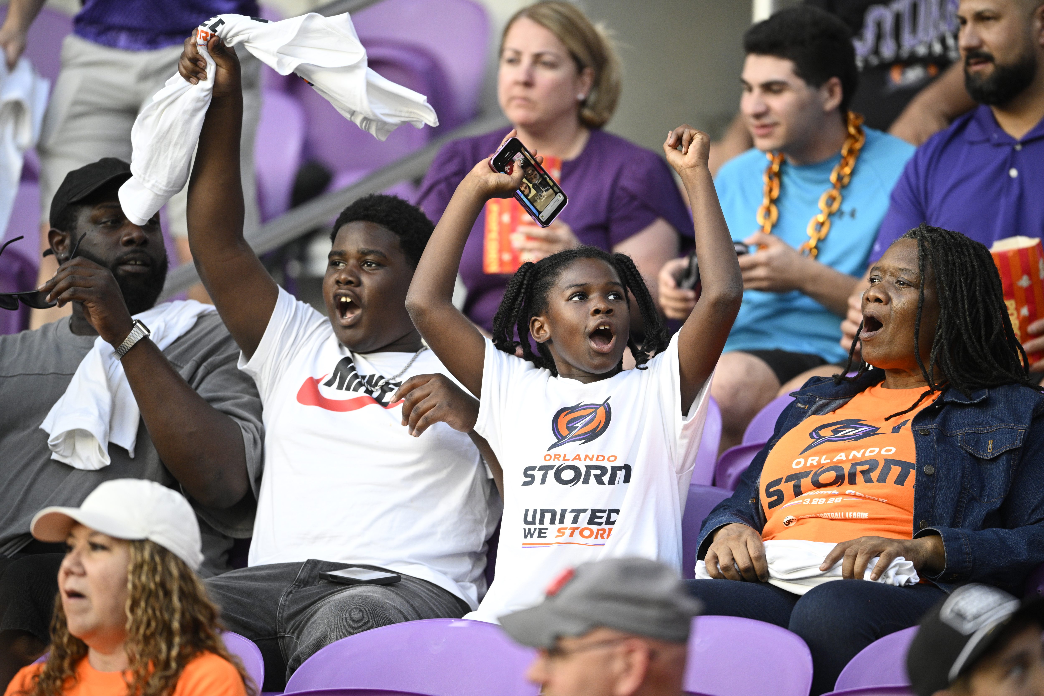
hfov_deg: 5.2
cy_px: 348
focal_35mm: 400
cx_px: 522
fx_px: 11599
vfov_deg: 3.4
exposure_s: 1/1600
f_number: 2.8
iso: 1800
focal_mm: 400
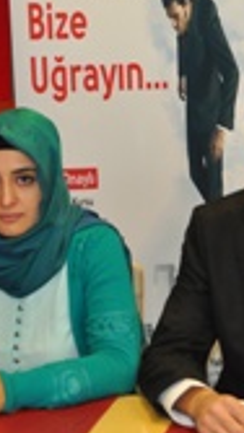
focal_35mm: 101
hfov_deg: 11.9
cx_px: 228
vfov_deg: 21.1
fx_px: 1161
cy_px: 226
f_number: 4
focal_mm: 24
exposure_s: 1/60
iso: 800
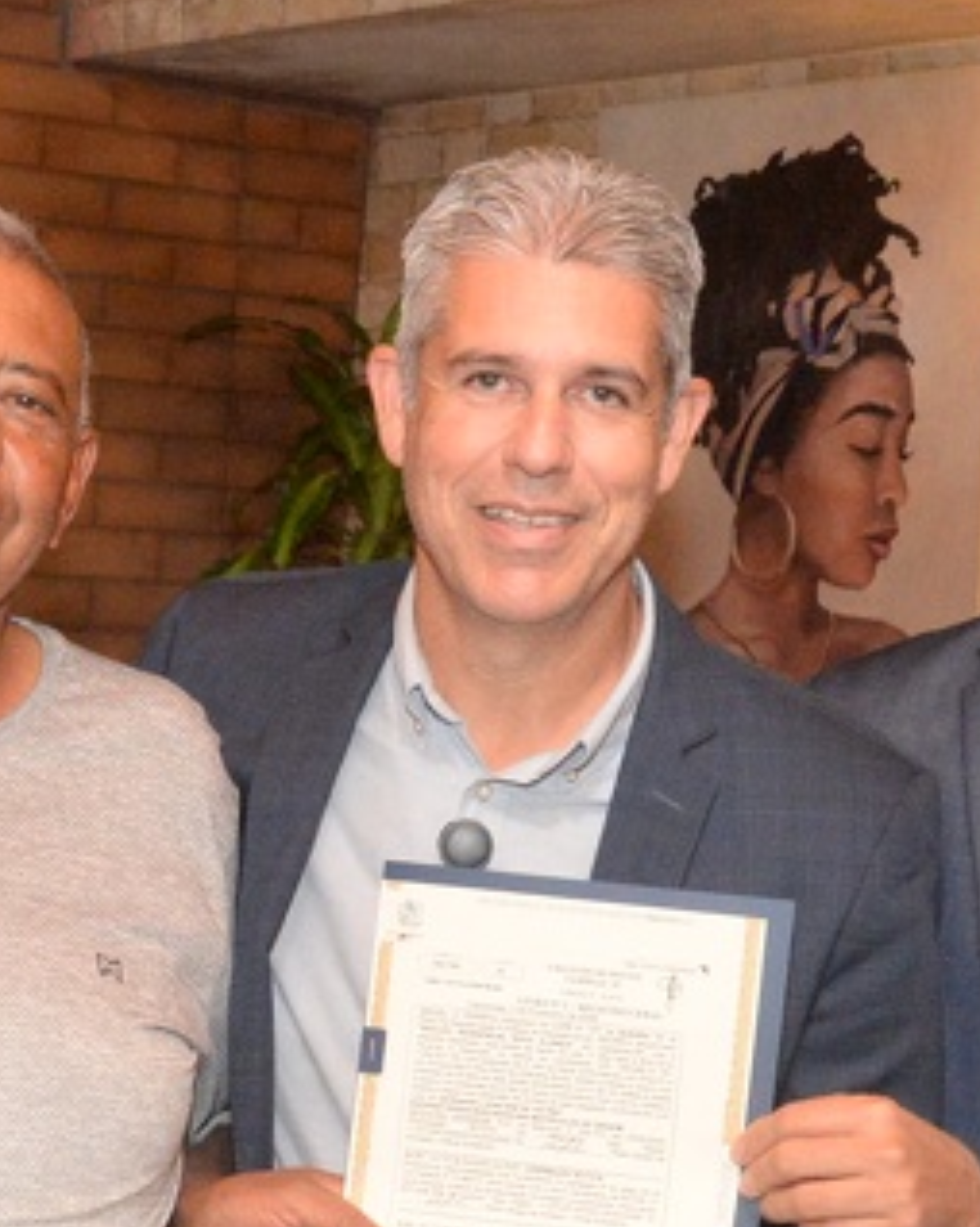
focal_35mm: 112
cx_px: 112
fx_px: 4064
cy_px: 997
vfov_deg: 17.0
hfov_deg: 13.6
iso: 6400
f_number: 11
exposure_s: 1/80
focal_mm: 31
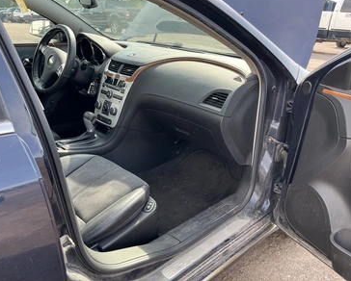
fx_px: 312
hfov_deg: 58.7
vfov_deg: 48.6
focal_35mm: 30
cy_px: 138
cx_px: 164
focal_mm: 3
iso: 25
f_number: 1.8
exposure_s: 1/123
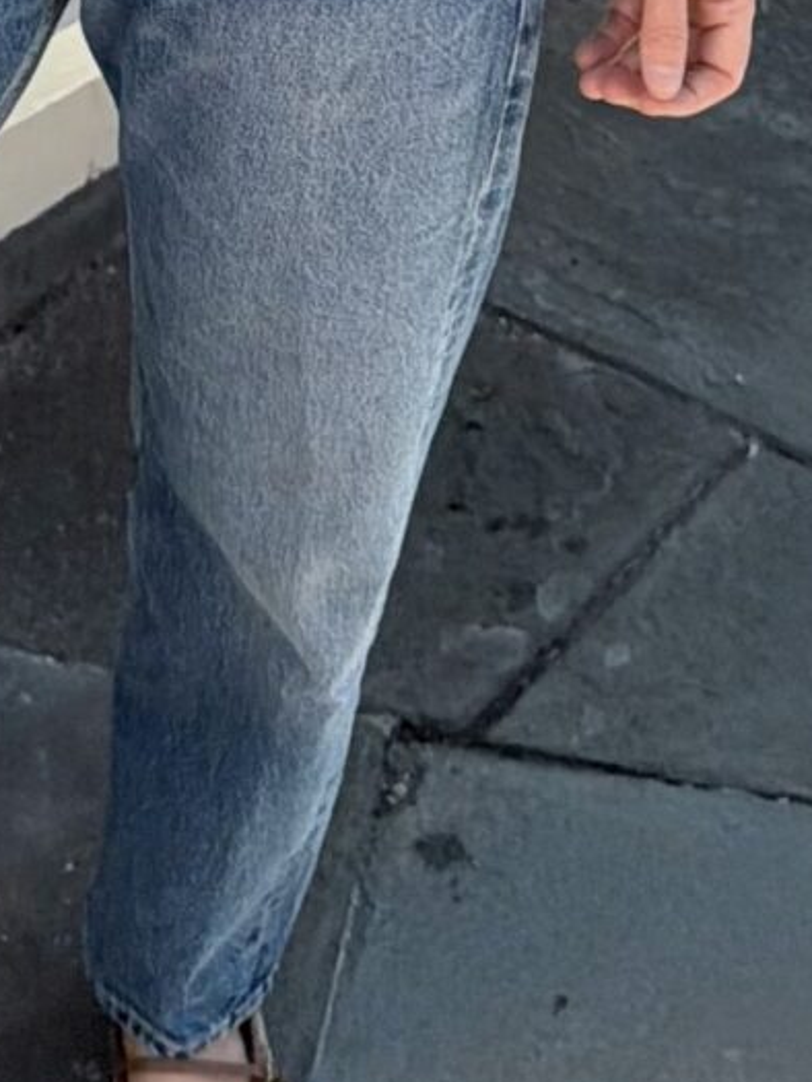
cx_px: 4
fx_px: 3658
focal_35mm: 117
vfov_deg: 15.1
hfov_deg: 12.5
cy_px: -703
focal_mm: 6.76
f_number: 1.78
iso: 320
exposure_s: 1/4975
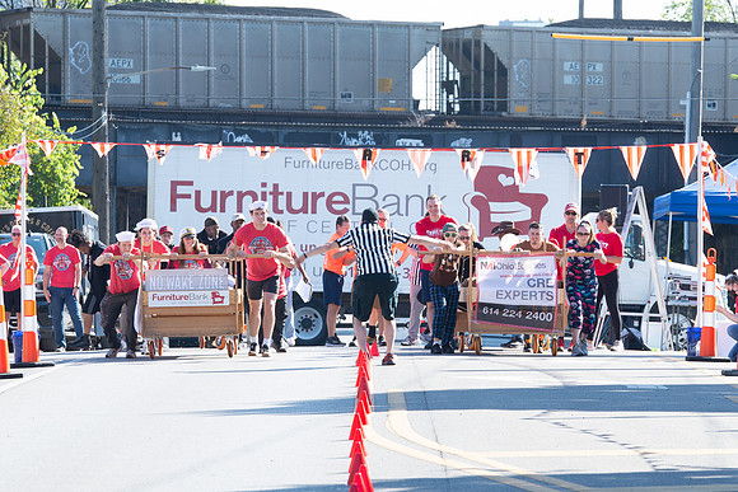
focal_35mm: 238
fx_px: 4879
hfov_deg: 8.6
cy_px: 235
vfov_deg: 5.8
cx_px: 351
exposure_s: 1/250
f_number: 7.1
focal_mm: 160
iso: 200
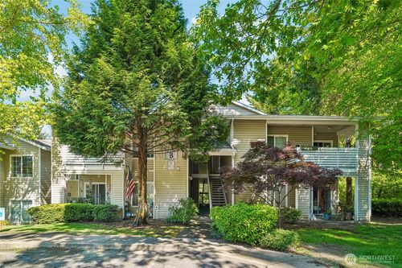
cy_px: 134
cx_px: 201
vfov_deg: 73.7
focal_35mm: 16
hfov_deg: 96.8
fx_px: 179
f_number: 8
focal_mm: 16
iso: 1600
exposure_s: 1/160
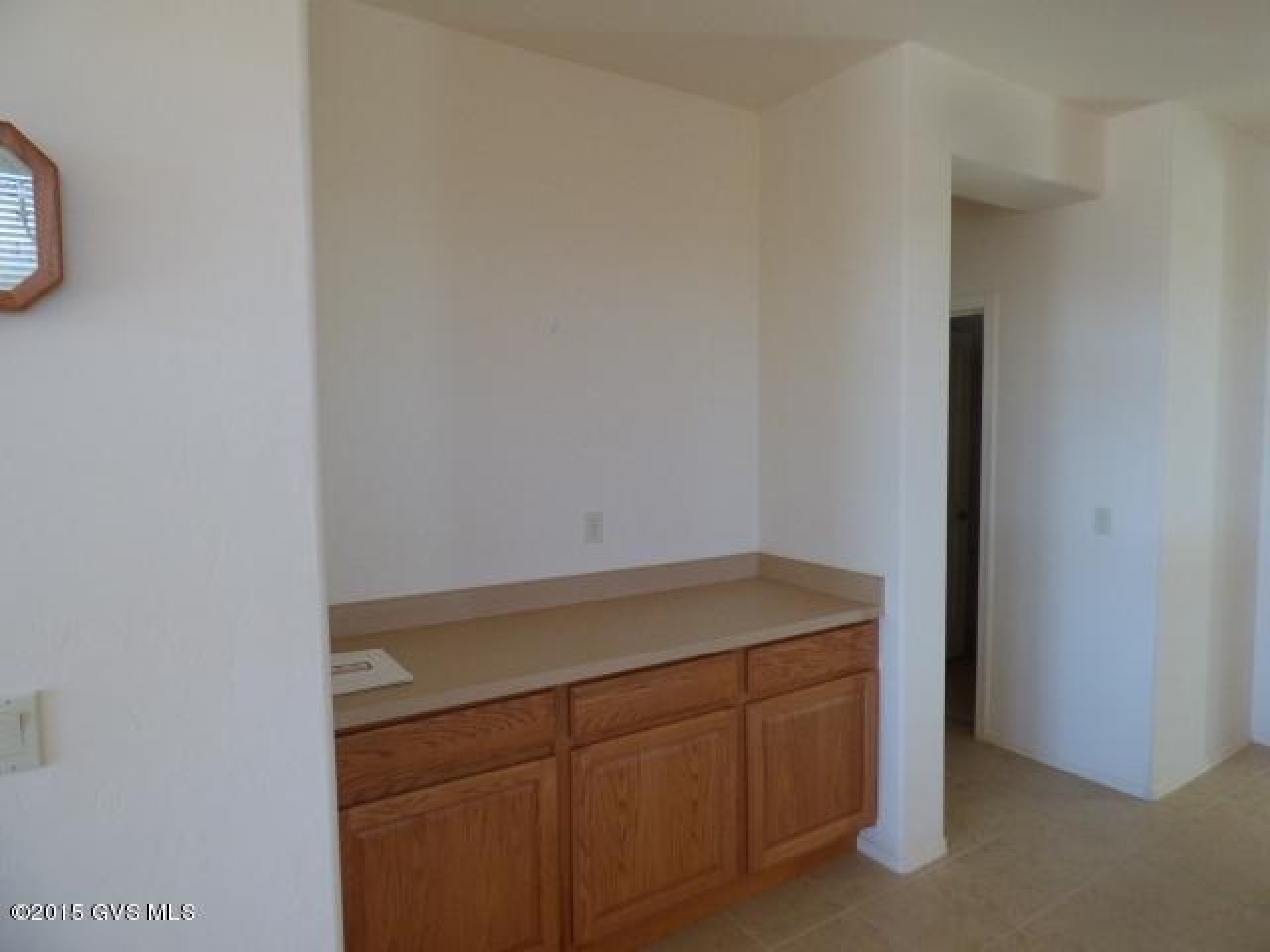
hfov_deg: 81.7
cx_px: 635
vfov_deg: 66.0
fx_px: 734
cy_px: 476
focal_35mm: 20
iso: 160
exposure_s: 1/60
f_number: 2.8
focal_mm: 3.58
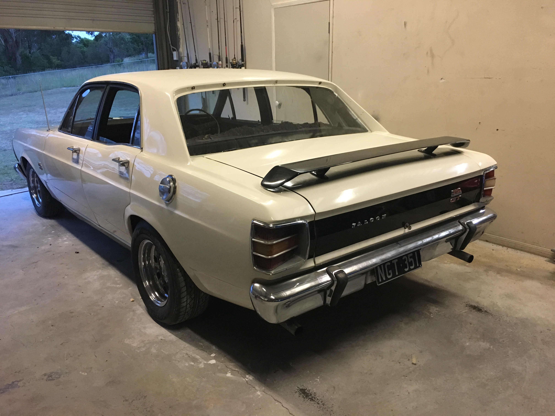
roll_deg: +0.4
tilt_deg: -15.1
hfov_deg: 61.7
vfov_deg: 48.2
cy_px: 208
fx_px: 465
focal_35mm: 29
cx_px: 278
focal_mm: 4.15
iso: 250
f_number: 2.2
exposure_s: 1/33
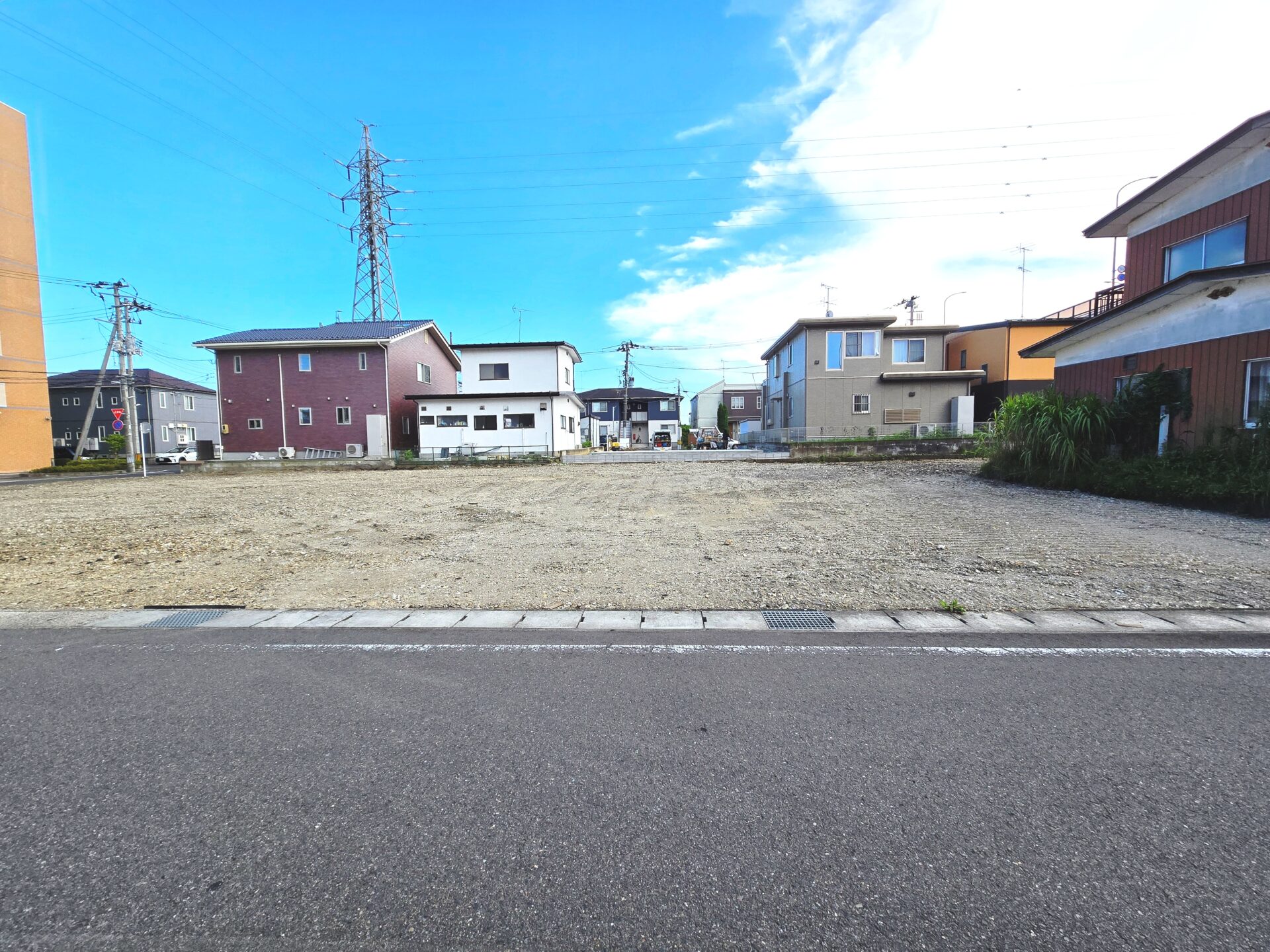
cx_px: 635
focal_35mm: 13
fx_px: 477
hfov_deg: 106.2
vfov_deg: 89.9
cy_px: 476
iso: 50
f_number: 2.2
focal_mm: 2.2
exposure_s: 1/756
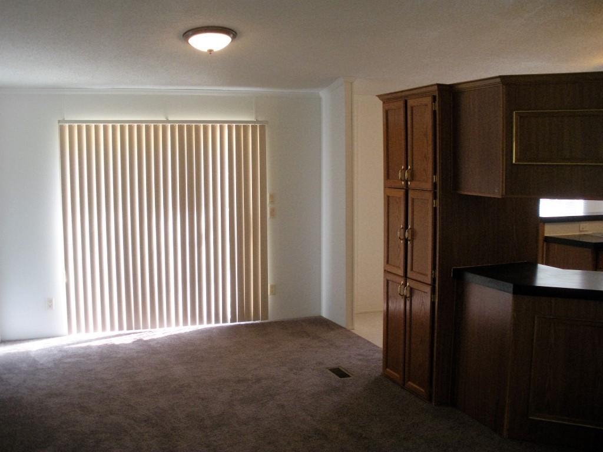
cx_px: 302
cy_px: 226
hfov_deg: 51.4
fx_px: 627
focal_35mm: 36
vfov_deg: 39.7
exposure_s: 1/54.8
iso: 265
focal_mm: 6.3
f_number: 3.5
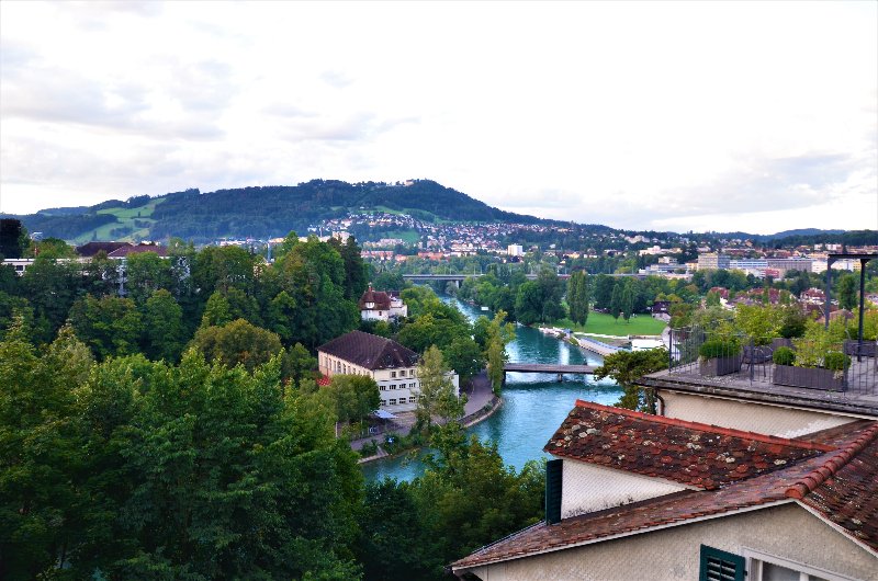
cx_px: 439
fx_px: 657
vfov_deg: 47.7
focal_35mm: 27
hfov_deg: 67.5
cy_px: 290
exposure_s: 1/30
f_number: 7.1
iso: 400
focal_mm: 18
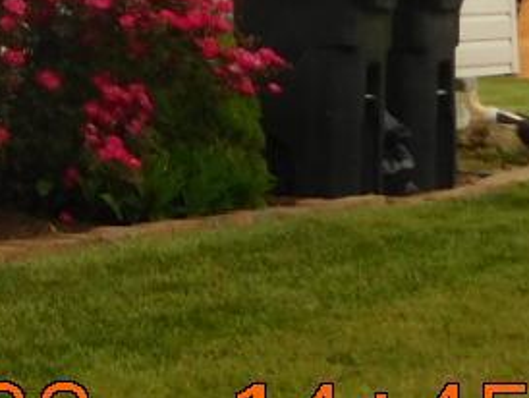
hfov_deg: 8.5
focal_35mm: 210
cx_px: -817
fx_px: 3212
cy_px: -495
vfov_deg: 6.8
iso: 125
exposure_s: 1/800
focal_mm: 6.3
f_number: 3.5
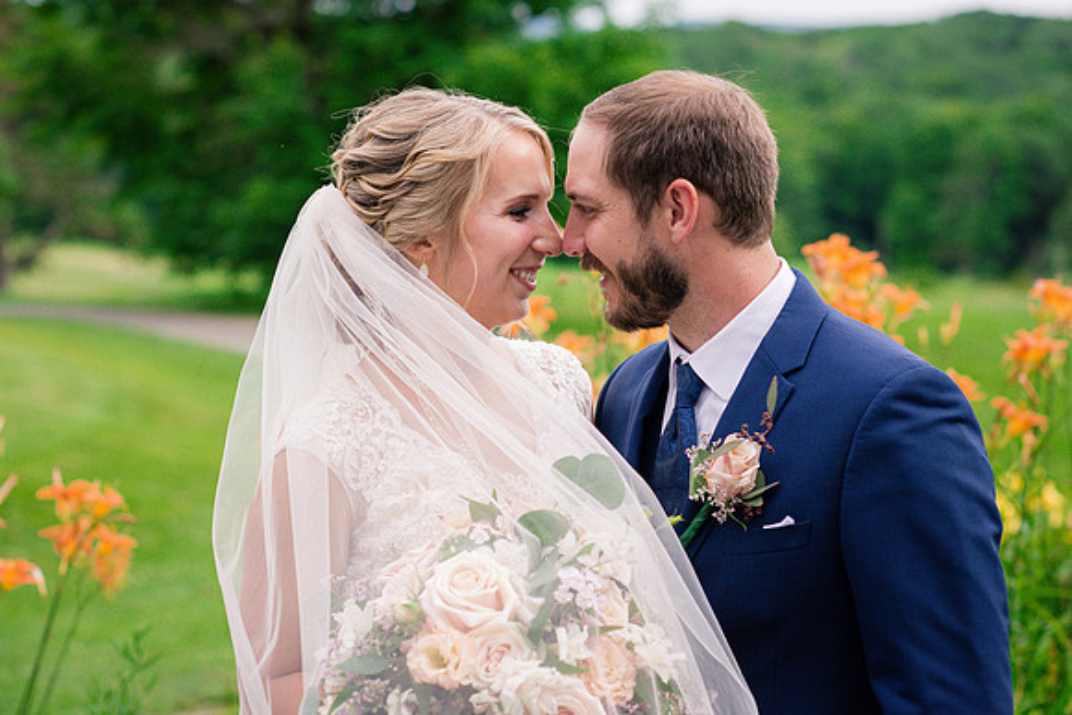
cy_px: 358
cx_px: 536
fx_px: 2532
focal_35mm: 85
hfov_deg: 23.9
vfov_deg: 16.1
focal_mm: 85
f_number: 3.5
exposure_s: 1/4000
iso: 500
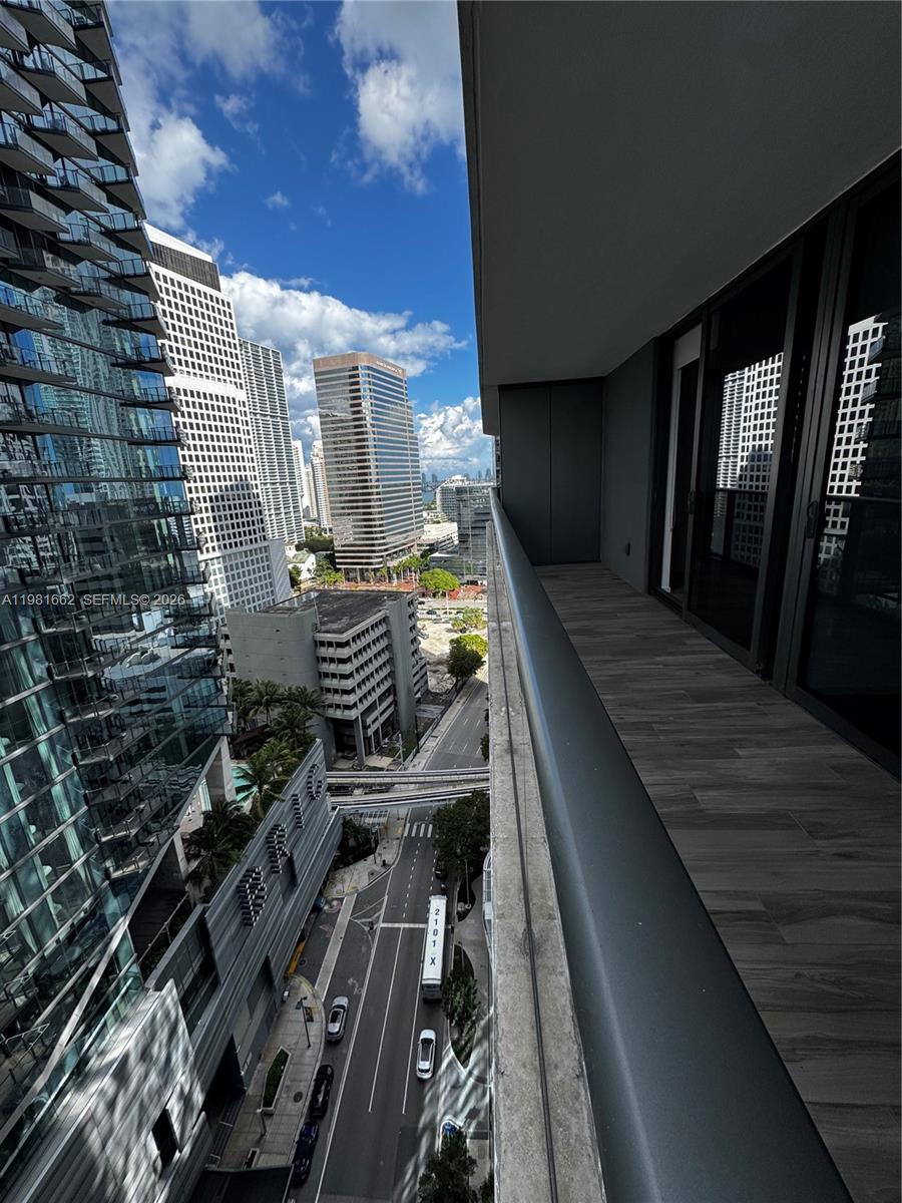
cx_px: 451
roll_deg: +3.5
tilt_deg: -14.3
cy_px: 602
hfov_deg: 85.7
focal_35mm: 14
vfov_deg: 102.1
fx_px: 486
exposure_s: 1/1277
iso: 50
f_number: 2.2
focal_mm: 2.22
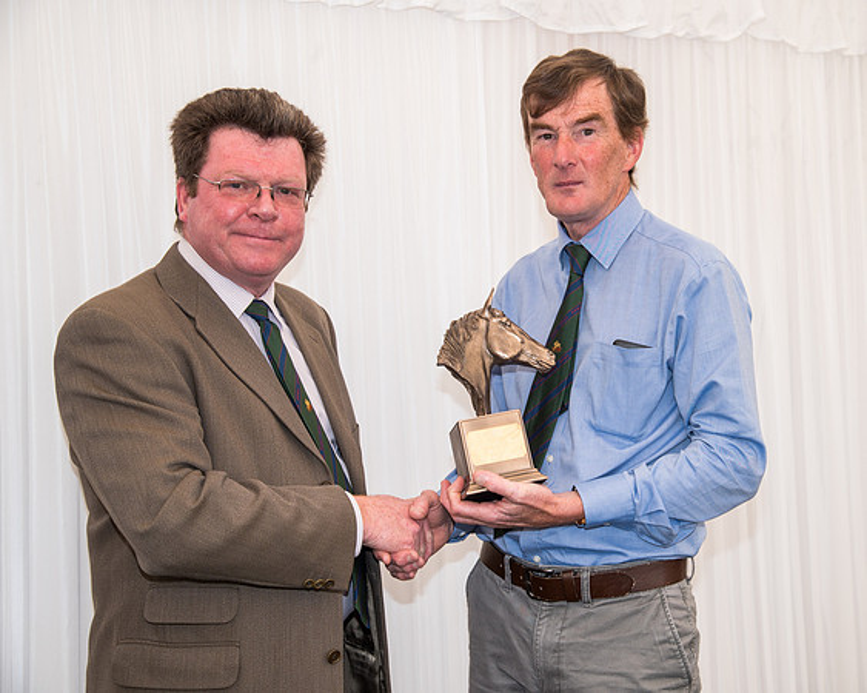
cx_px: 521
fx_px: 1591
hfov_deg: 30.4
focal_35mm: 62
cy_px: 346
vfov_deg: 24.6
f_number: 5
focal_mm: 55
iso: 200
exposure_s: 1/100
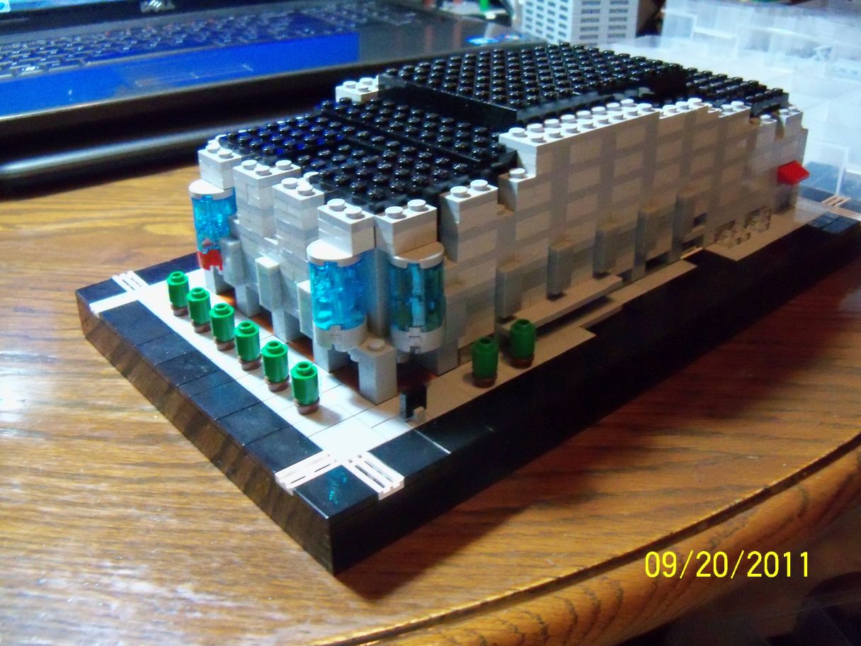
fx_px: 871
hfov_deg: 52.6
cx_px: 430
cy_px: 323
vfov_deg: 40.7
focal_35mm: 35
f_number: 3.5
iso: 1000
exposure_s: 1/40
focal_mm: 6.2
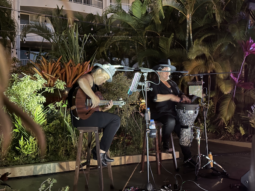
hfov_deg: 39.7
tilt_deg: +2.2
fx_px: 354
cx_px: 128
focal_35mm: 48
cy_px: 96
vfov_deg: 30.3
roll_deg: +0.1
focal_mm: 6.86
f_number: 1.78
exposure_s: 1/9
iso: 640
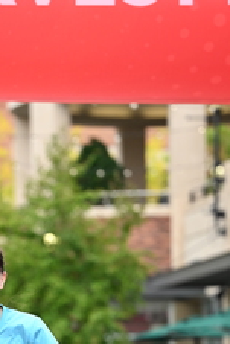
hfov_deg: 6.1
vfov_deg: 9.1
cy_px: 324
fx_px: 2162
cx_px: 21
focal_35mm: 226
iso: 640
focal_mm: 93
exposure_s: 1/1600
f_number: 2.8
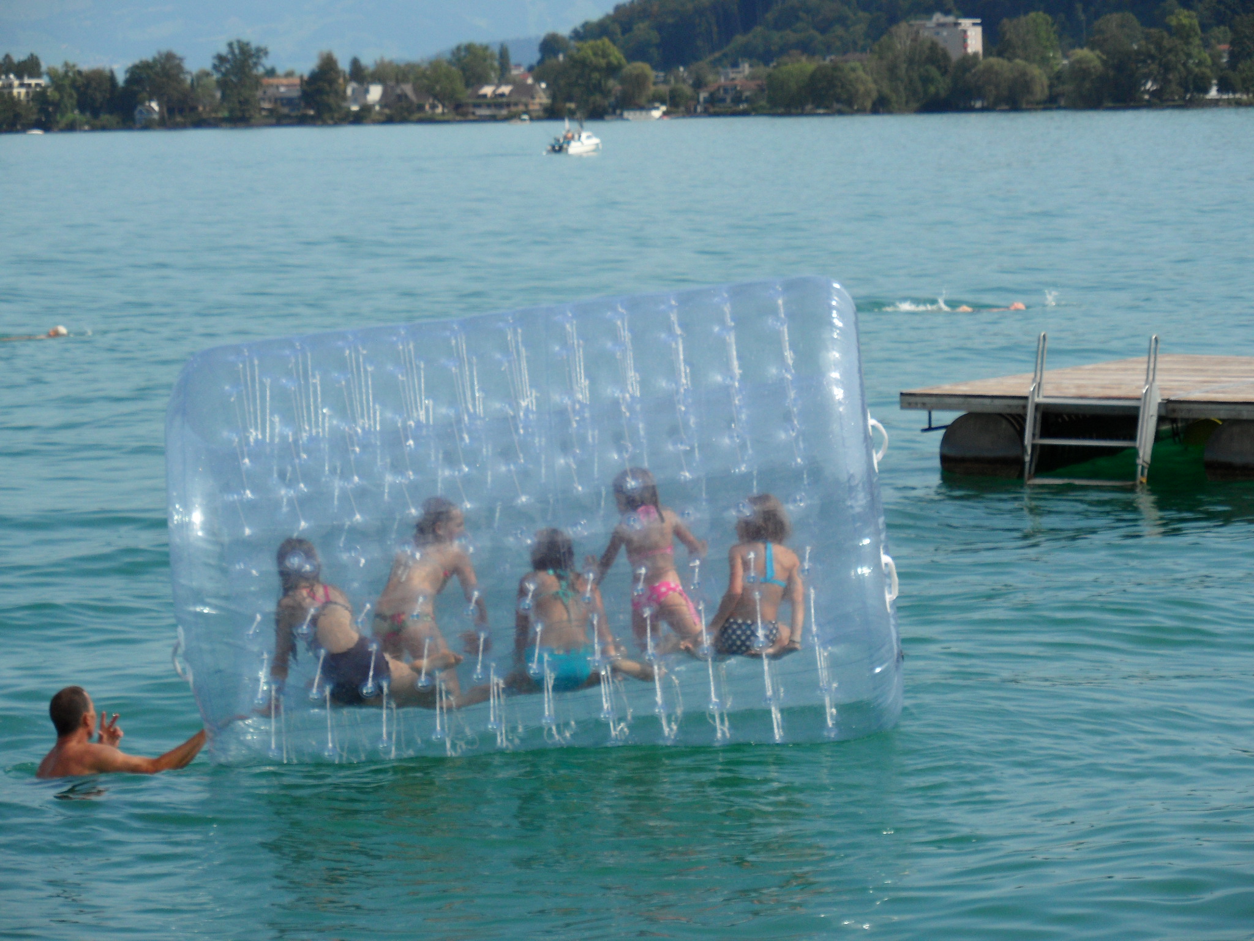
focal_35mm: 150
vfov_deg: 9.9
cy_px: 470
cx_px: 627
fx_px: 5434
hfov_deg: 13.2
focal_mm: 24.6
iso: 80
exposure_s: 1/750
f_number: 4.4
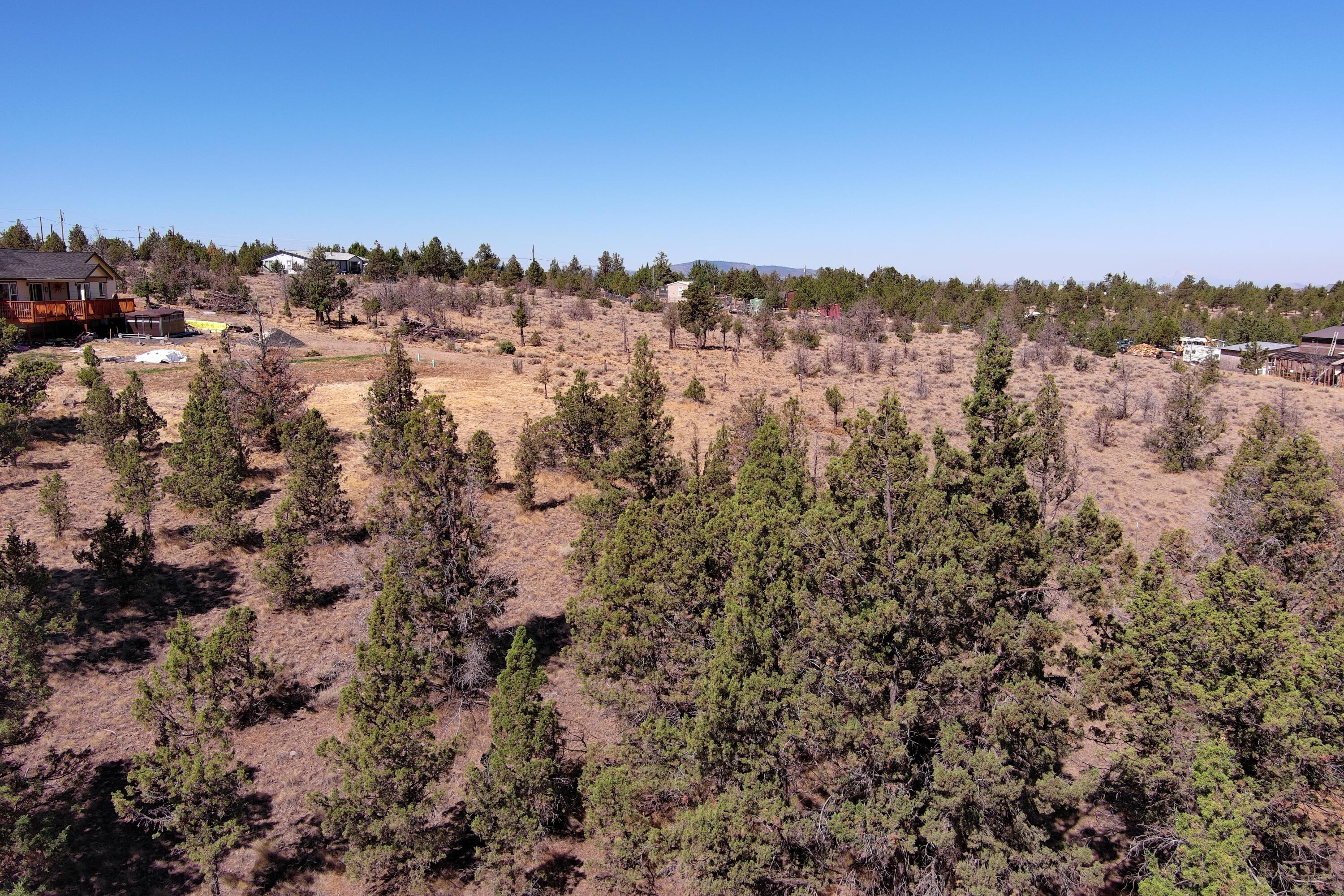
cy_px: 448
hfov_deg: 63.7
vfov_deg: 45.0
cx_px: 672
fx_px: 1083
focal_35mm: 29
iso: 100
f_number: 2.8
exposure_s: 1/99.8
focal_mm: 10.57
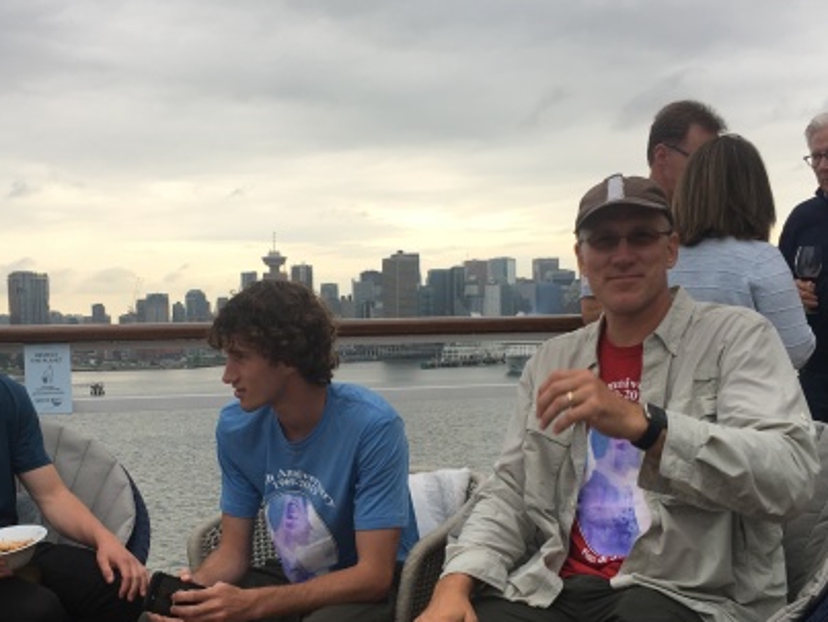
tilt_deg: -4.2
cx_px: 372
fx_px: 1101
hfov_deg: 41.2
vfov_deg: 31.3
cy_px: 419
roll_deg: +1.2
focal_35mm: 46
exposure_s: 1/466
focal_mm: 4.15
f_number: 2.2
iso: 25
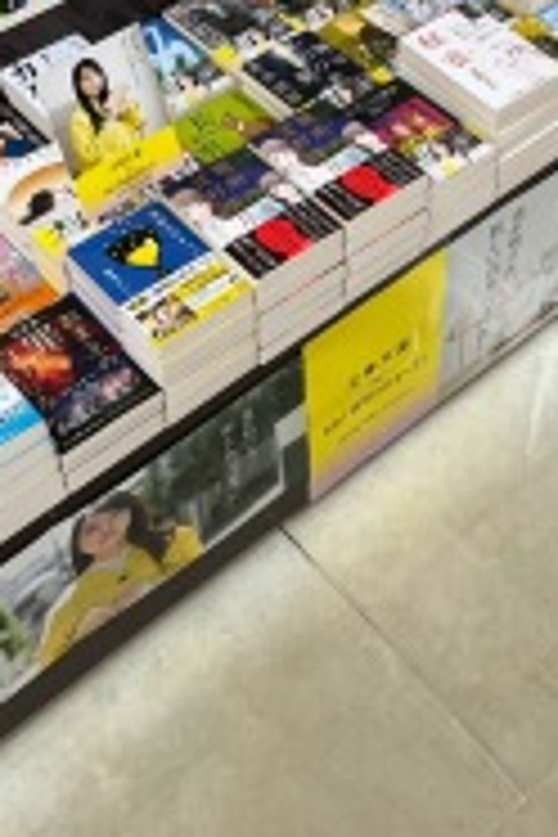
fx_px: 1348
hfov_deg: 23.4
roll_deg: +2.4
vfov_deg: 32.8
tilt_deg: -42.3
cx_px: 310
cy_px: 94
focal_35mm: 58
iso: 100
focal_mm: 5.1
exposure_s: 1/100
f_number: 1.6
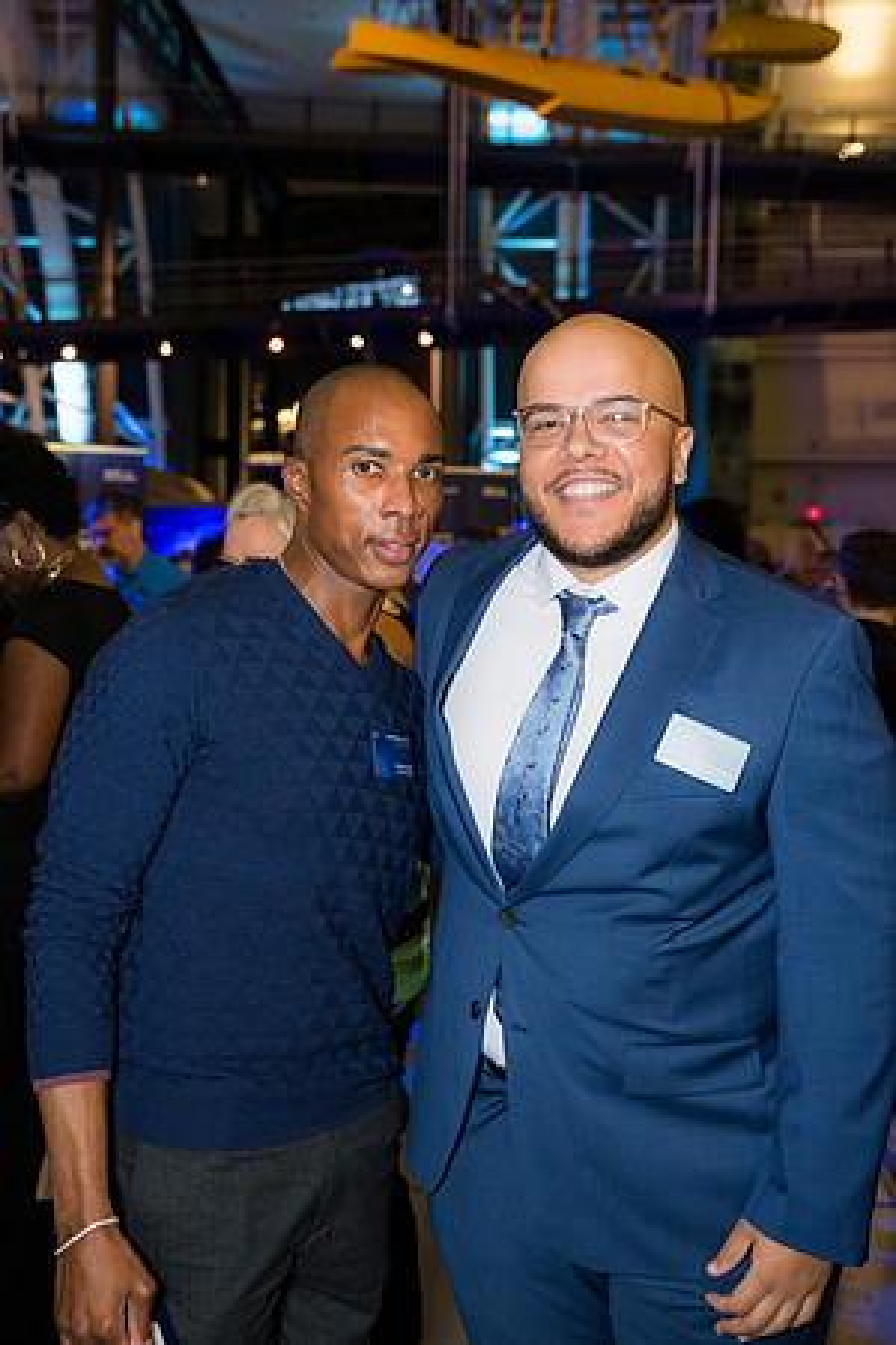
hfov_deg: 31.2
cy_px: 672
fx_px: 1605
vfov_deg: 45.4
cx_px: 448
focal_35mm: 43
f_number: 4
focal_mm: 43
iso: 3200
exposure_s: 1/125
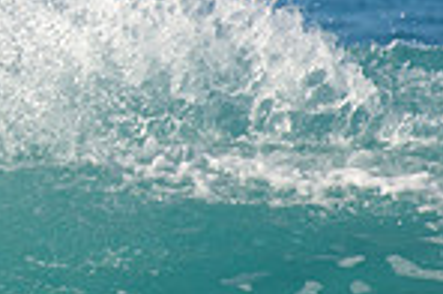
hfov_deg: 0.7
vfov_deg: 0.5
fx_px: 36186
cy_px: 64
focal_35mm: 2947
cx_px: -359
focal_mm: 500
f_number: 5.6
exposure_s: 1/1600
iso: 250
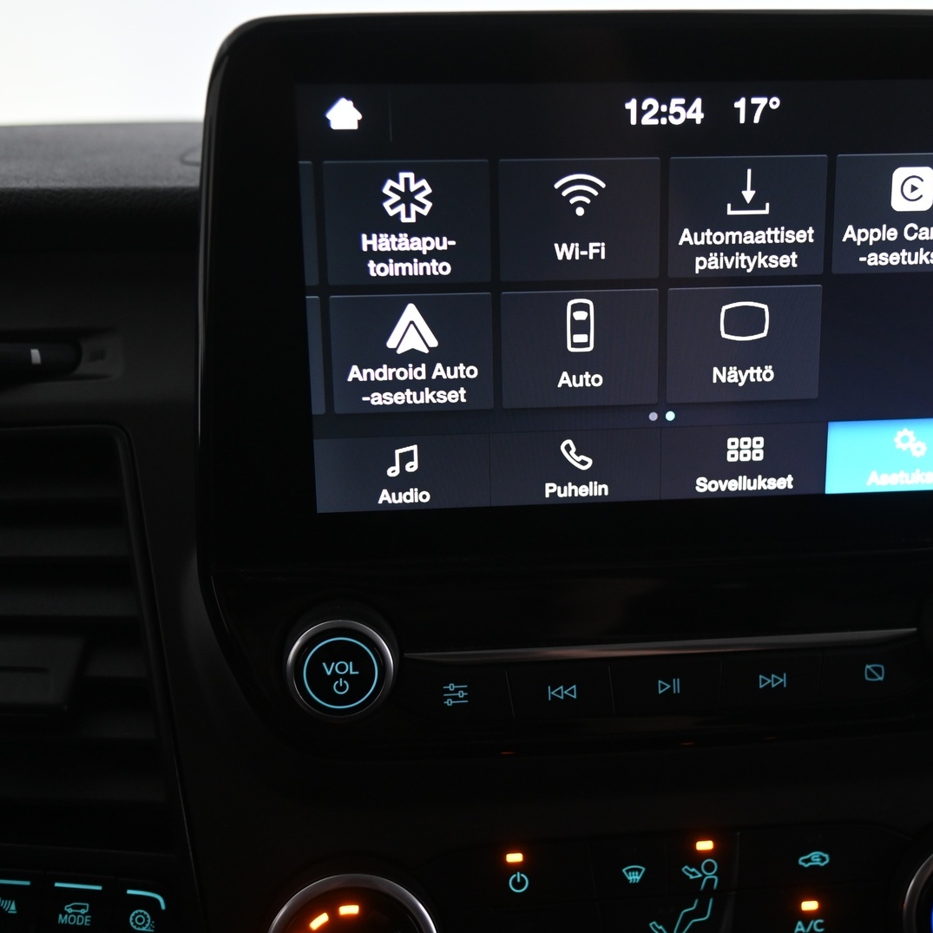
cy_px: 468
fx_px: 1799
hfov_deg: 28.9
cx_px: 595
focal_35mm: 59
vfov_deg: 29.1
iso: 2000
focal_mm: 46
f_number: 4
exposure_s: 1/50
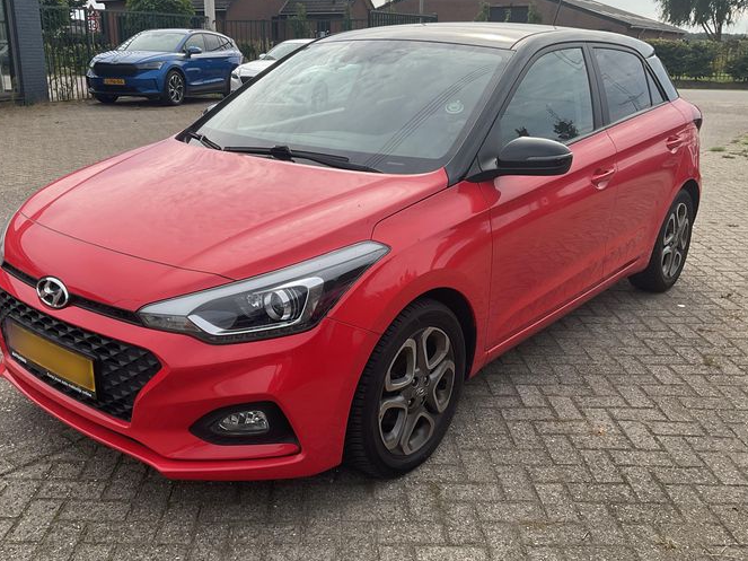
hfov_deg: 52.6
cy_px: 287
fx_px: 756
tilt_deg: -16.4
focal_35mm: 35
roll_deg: -0.3
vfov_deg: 40.7
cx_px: 347
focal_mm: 3
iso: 16
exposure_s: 1/1121
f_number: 1.8
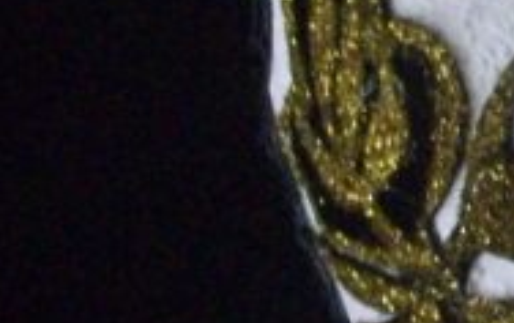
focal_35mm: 196
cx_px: 850
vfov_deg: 6.7
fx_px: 2749
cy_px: 5
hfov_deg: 10.2
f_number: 2.8
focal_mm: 5.7
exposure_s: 1/8
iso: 200
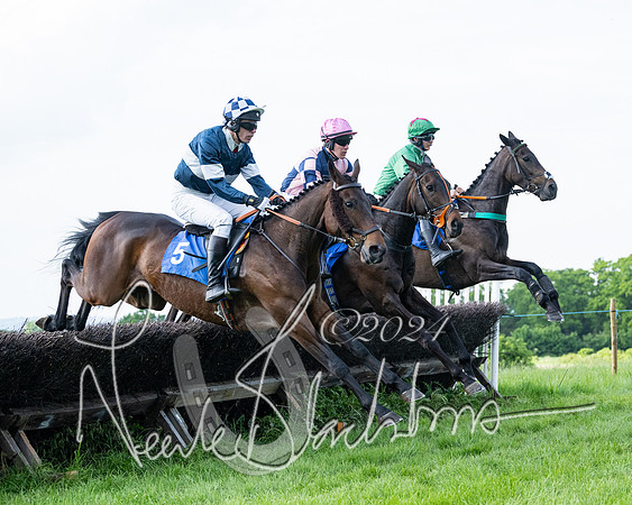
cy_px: 222
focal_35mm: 88
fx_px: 1655
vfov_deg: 17.4
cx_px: 413
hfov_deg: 21.6
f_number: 4
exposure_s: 1/4000
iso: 1000
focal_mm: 70
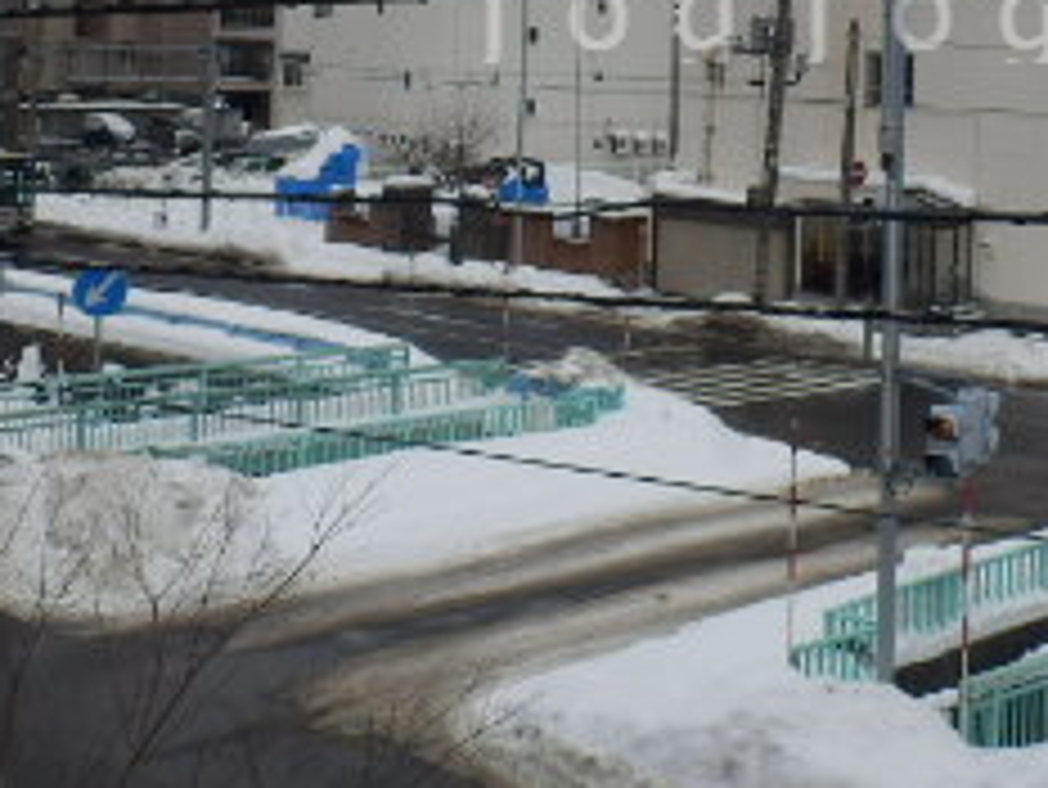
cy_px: 9
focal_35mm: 66
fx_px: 1999
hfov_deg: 29.0
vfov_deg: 21.5
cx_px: 774
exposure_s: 1/160
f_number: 7.9
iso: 80
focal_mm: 4.2
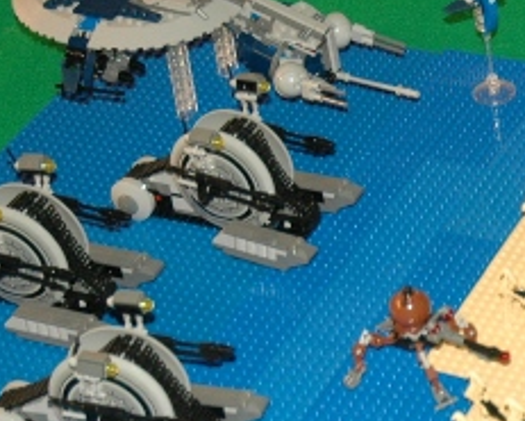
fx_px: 2341
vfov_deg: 10.1
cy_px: 459
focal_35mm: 151
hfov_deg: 12.2
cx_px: 770
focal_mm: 31
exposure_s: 1/60
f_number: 4
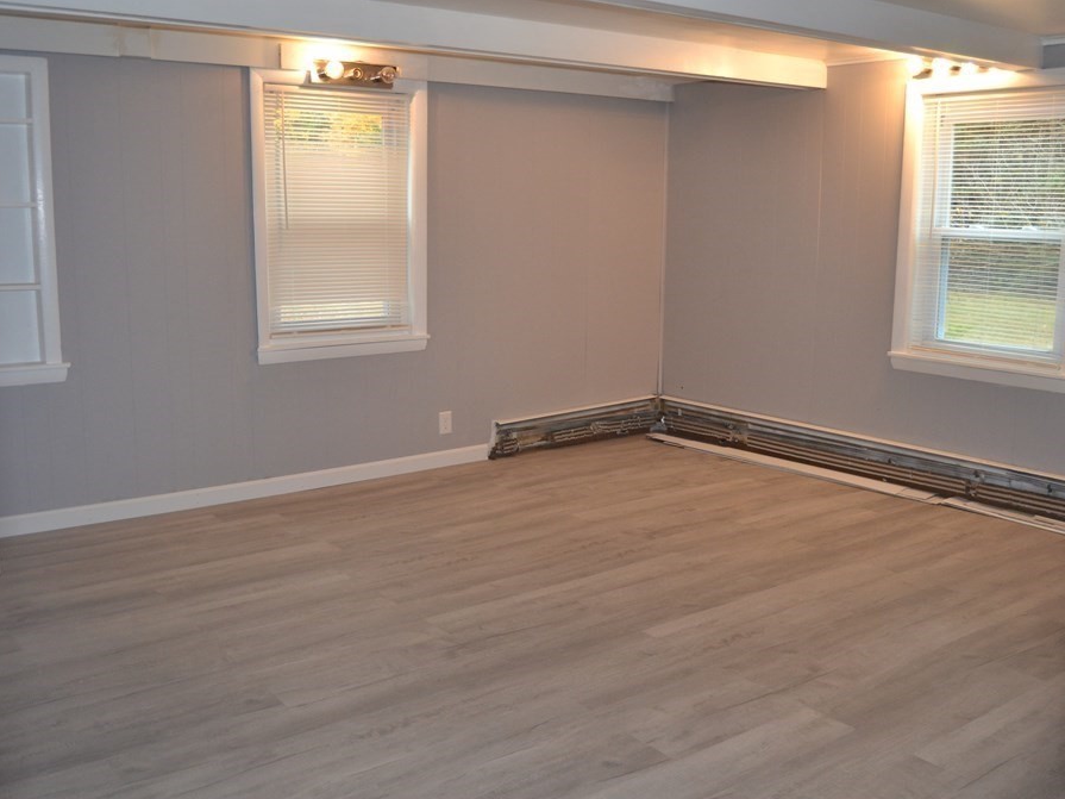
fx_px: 1015
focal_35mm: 33
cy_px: 405
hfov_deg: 55.4
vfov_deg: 42.9
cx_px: 532
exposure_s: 1/60
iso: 1000
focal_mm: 20
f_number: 3.5
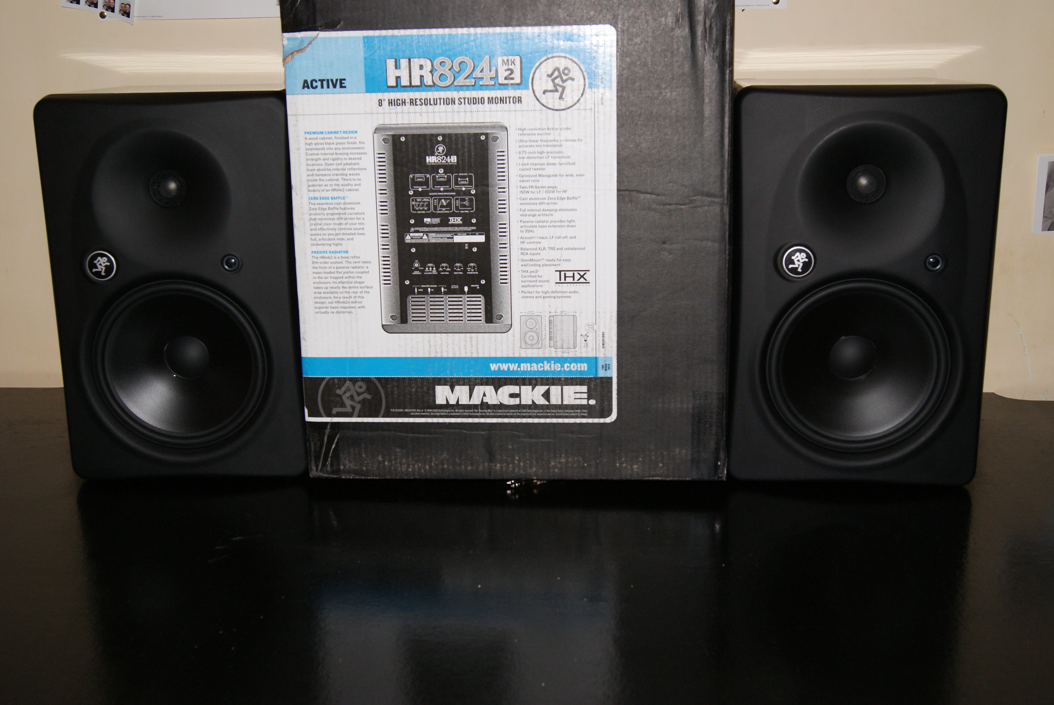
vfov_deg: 34.3
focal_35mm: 39
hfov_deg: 49.5
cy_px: 352
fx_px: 1143
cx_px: 527
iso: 400
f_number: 5.6
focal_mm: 26
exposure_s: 1/60
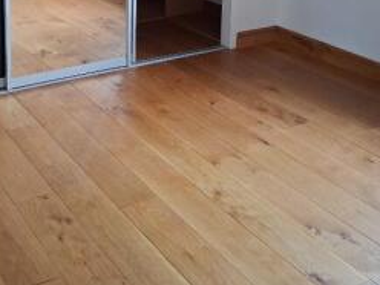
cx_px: 91
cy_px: -28
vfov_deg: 25.1
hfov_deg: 34.7
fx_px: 593
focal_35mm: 54
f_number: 1.8
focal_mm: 5.54
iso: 400
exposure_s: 1/33
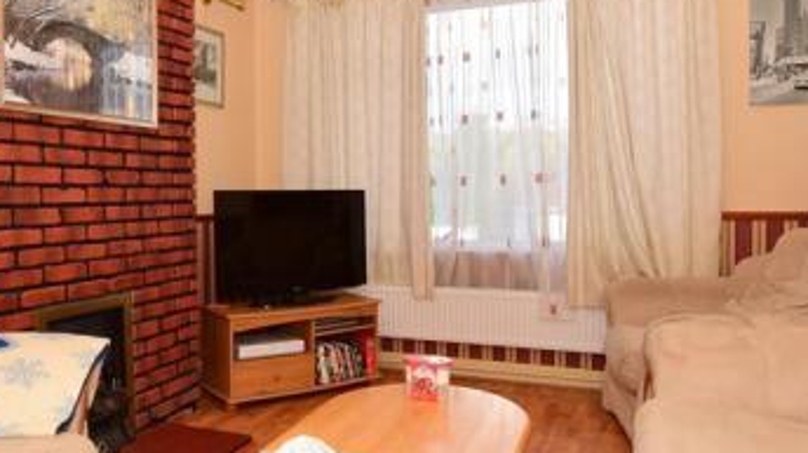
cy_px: 196
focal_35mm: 30
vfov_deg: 38.8
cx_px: 324
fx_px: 642
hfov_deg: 63.8
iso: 400
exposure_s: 1/125
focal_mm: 10
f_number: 8
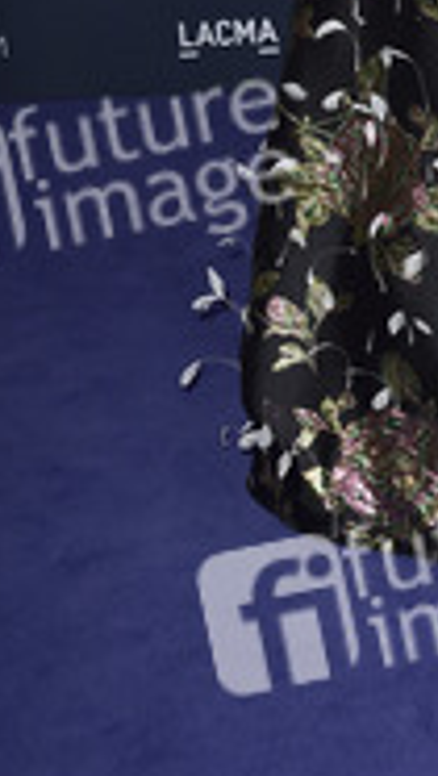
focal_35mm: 90
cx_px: 536
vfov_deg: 22.6
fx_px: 1853
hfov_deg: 13.1
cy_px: -29
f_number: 6.3
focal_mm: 40
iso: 500
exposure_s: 1/250
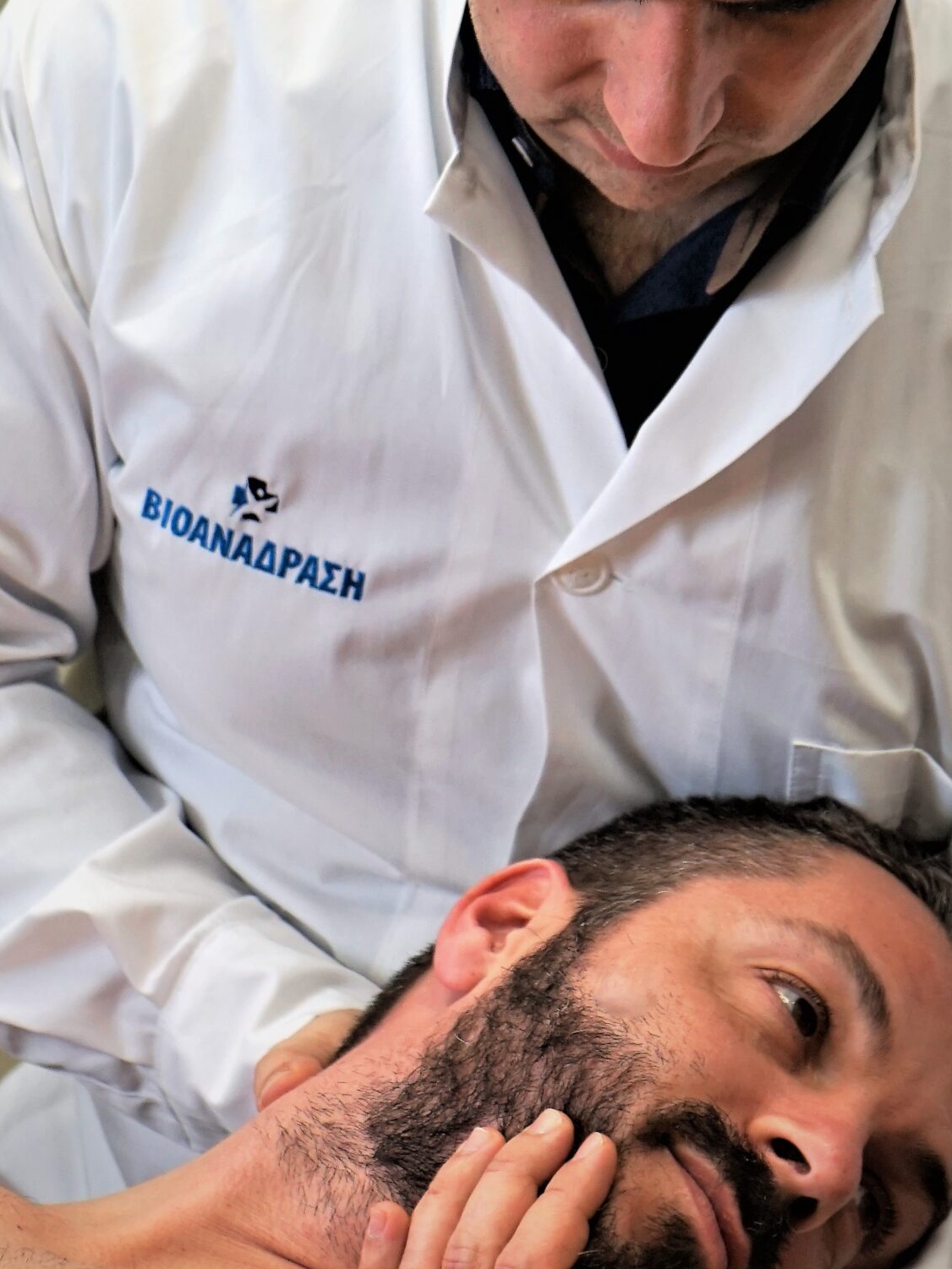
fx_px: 4510
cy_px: 377
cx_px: 369
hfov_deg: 12.0
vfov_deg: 16.0
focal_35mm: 123
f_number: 4.5
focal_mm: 50
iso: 400
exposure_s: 1/125
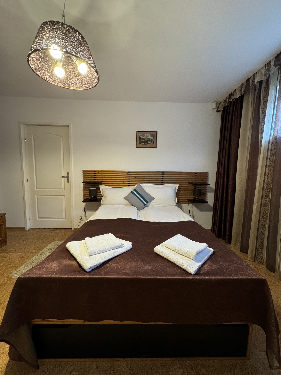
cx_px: 140
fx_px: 152
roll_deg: -1.6
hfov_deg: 85.7
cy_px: 188
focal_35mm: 14
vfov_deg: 102.1
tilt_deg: -6.1
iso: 200
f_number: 2.2
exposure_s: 1/50
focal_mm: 2.22
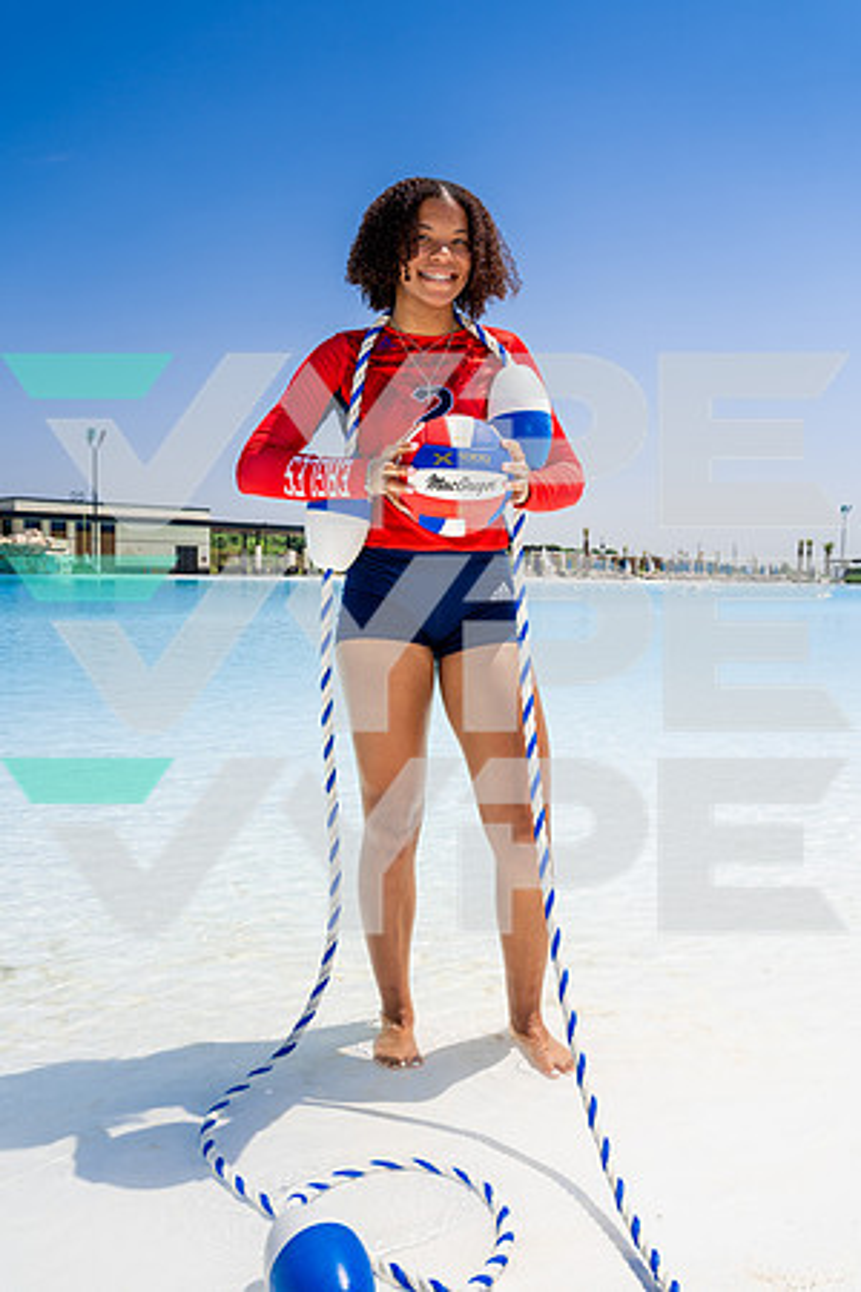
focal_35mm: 29
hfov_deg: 45.0
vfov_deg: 63.7
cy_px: 646
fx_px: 1040
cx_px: 430
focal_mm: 29
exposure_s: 1/250
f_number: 9
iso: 100
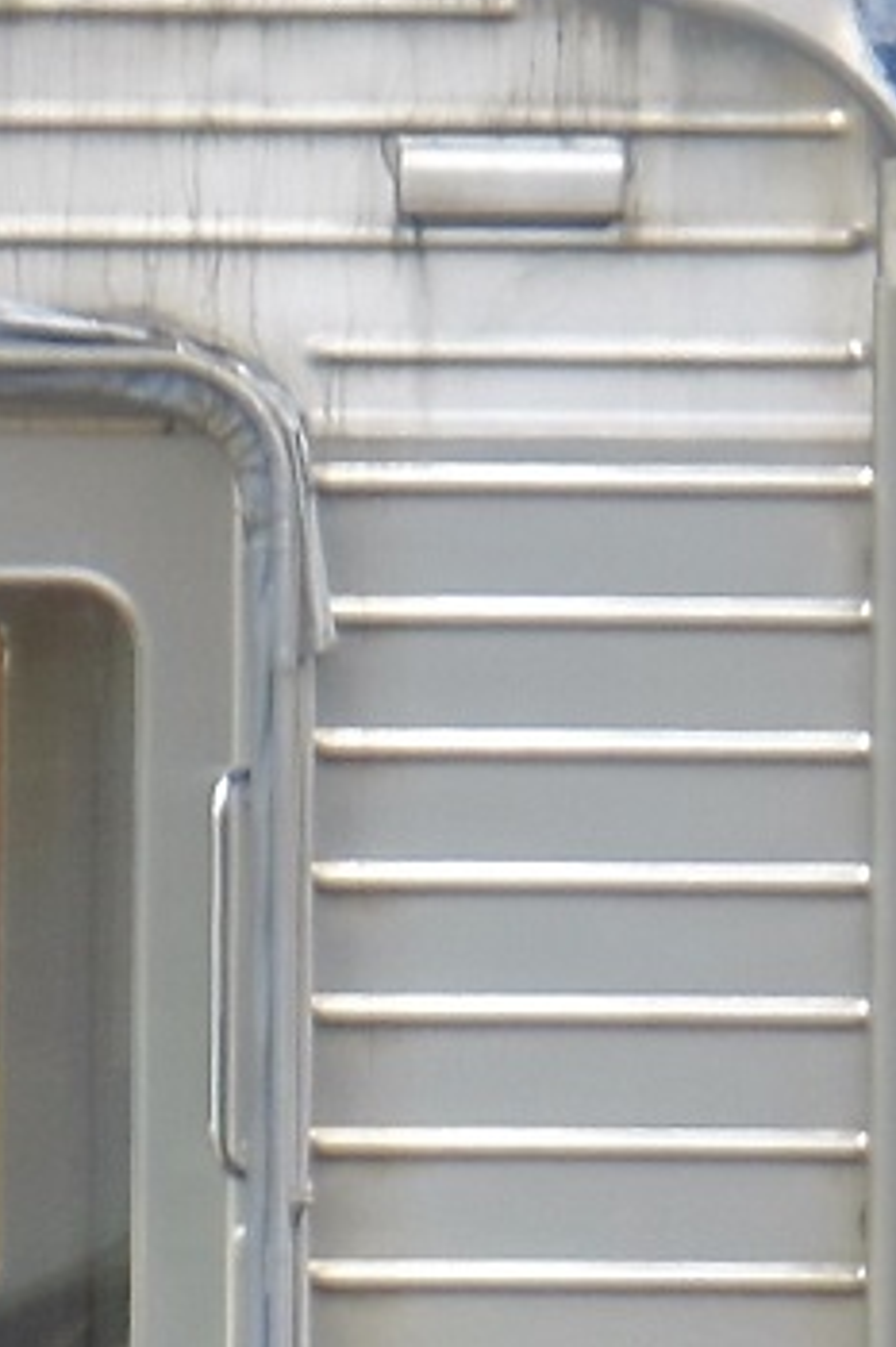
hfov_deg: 1.8
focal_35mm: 772
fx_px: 28848
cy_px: 1124
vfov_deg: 2.7
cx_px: 719
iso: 320
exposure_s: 1/500
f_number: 5.6
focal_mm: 300
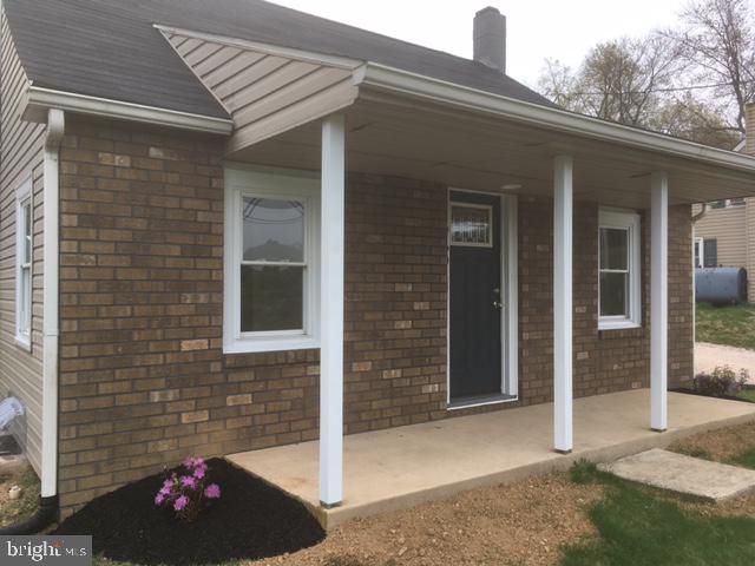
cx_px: 378
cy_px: 283
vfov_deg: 48.2
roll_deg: -0.6
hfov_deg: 61.7
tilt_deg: -0.2
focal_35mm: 29
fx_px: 633
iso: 25
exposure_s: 1/894
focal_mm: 4.15
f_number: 2.2
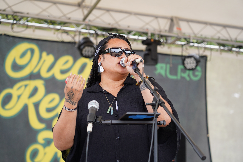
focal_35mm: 89
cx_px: 122
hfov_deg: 22.9
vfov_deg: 15.4
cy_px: 81
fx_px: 601
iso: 100
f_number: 4
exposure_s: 1/125
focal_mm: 89
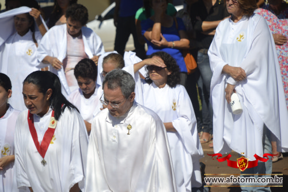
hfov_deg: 10.2
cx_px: 144
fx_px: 1619
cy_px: 96
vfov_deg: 6.8
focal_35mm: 202
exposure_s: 1/640
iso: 100
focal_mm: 135
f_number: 6.3
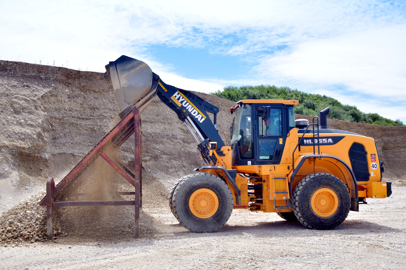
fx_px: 564
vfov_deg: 27.0
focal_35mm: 50
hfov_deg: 39.6
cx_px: 203
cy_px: 135
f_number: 11
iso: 320
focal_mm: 50
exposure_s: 1/250
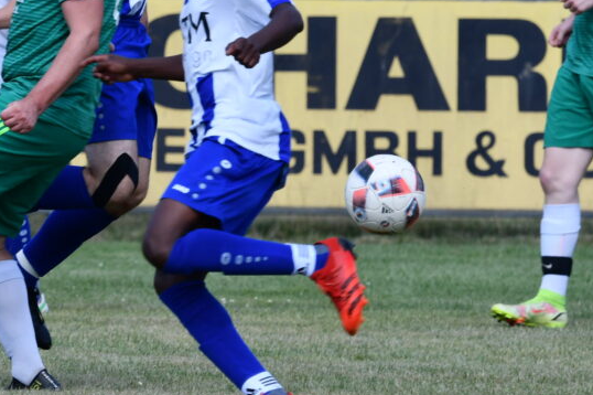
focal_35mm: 1105
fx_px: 18190
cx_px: 57
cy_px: 74
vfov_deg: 1.2
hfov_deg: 1.9
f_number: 6.3
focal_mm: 330
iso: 400
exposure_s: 1/1600
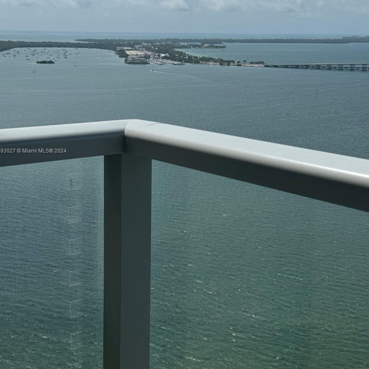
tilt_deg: -9.3
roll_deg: -0.4
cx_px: 183
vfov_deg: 28.6
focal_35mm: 60
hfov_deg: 28.6
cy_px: 151
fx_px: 724
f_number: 1.78
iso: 64
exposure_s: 1/9009
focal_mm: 6.76
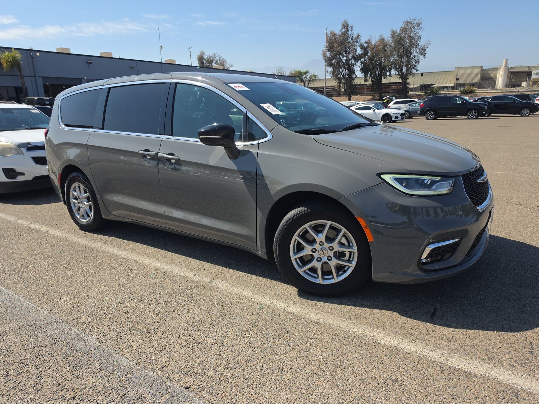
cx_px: 270
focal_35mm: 23
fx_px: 358
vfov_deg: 58.9
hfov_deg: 73.9
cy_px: 202
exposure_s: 1/5605
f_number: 1.4
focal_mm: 6.5
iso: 64
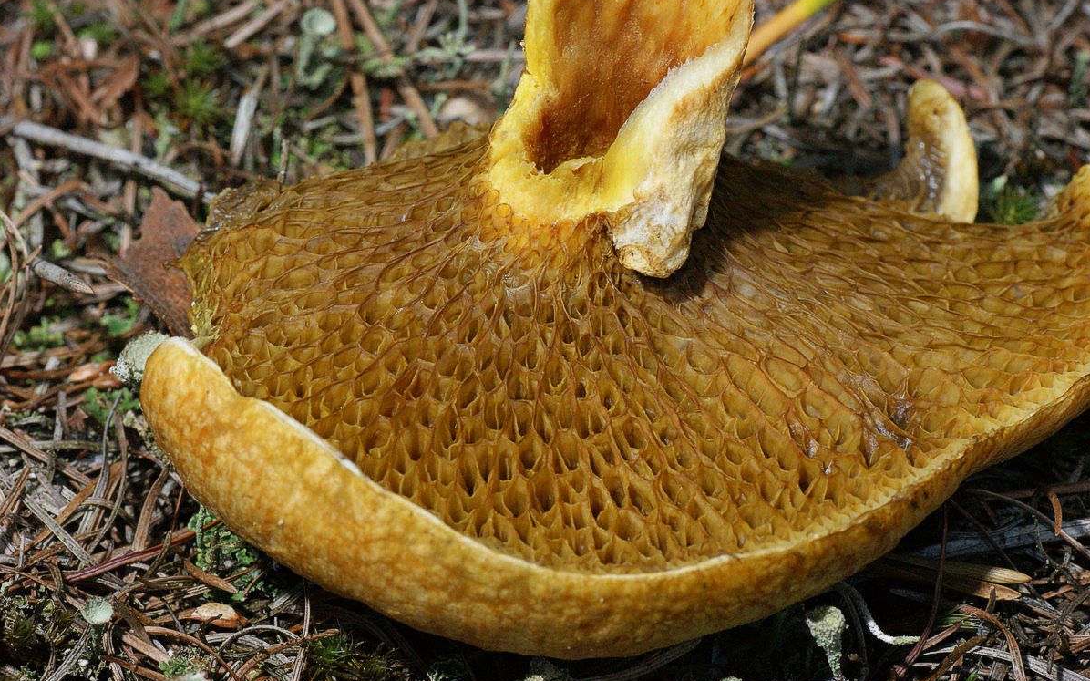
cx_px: 544
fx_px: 4099
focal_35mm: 138
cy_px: 356
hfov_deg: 15.1
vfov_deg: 9.5
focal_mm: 90
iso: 400
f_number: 16
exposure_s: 1/125
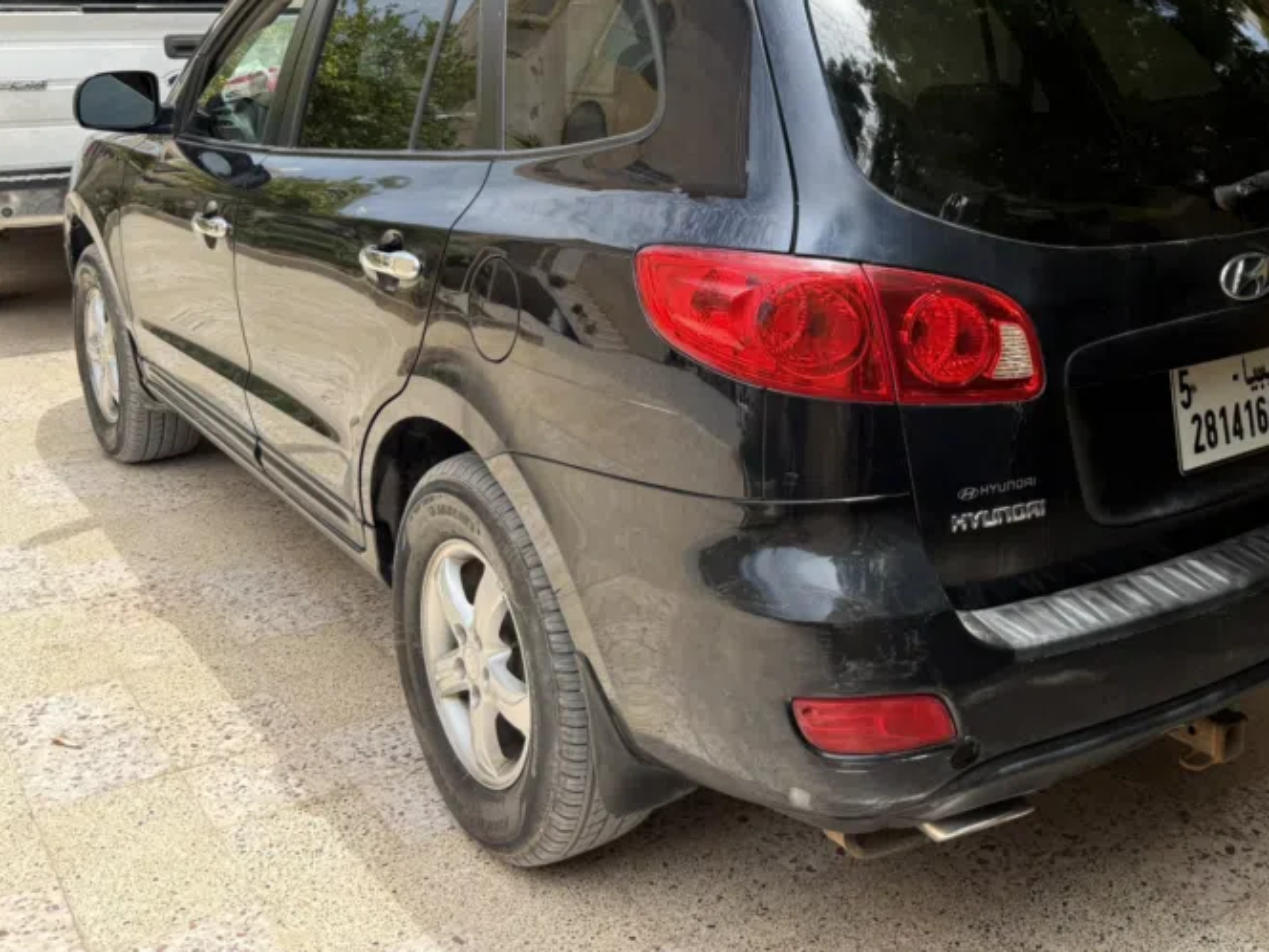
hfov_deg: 48.9
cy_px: 291
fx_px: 1356
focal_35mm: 37
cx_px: 889
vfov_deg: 38.1
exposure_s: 1/2370
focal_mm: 6.76
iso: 100
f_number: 1.78
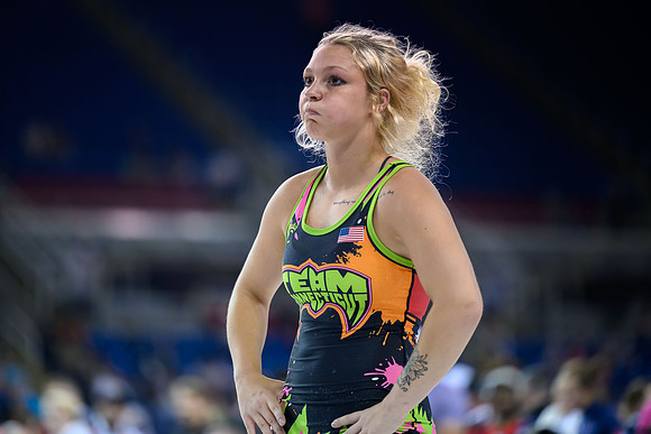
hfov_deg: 9.9
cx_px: 313
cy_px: 208
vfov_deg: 6.6
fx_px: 3759
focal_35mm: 208
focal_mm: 200
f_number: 2.8
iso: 2000
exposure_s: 1/640
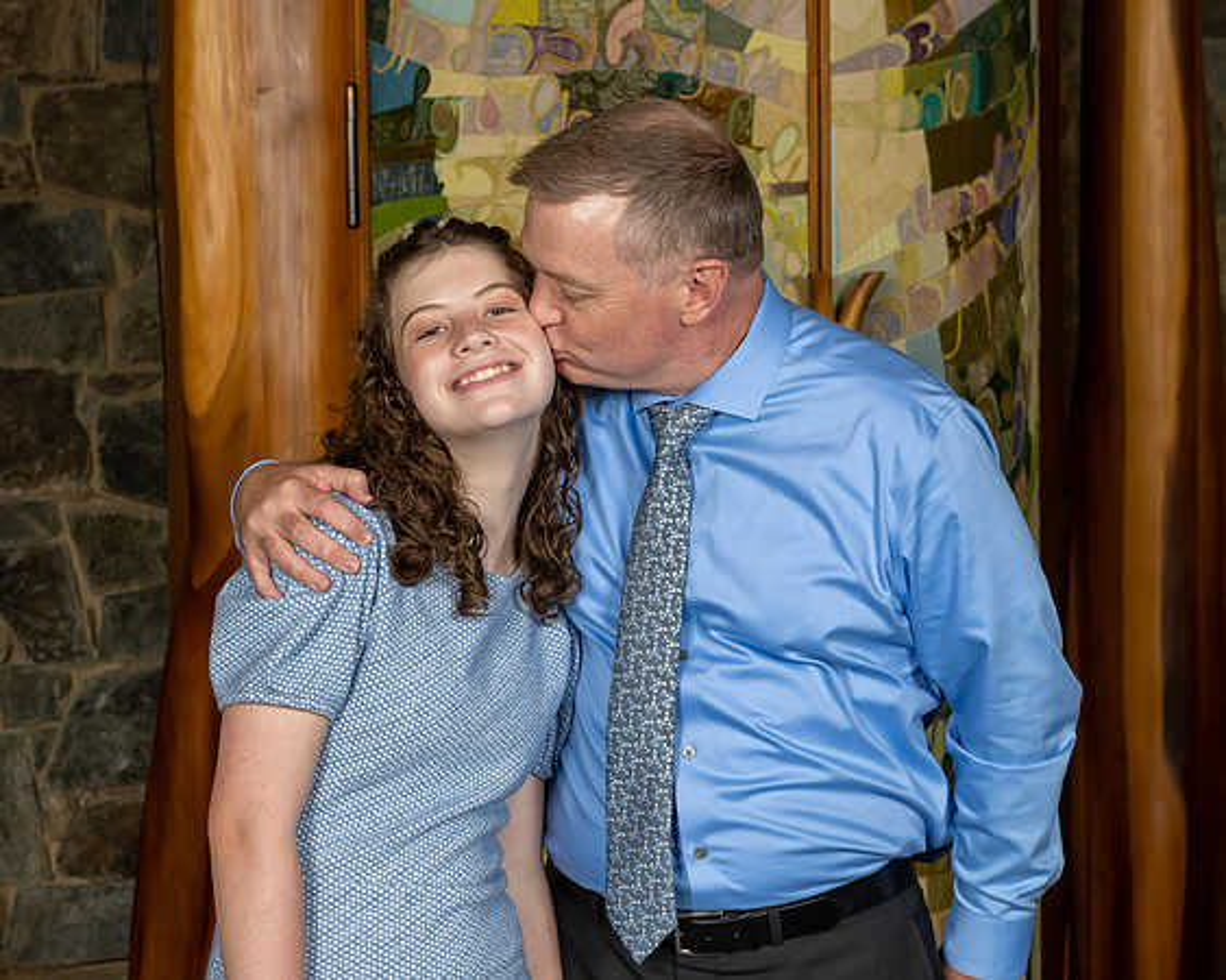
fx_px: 3578
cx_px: 574
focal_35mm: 99
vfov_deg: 15.6
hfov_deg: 19.4
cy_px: 439
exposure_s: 1/200
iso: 640
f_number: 7.1
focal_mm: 52
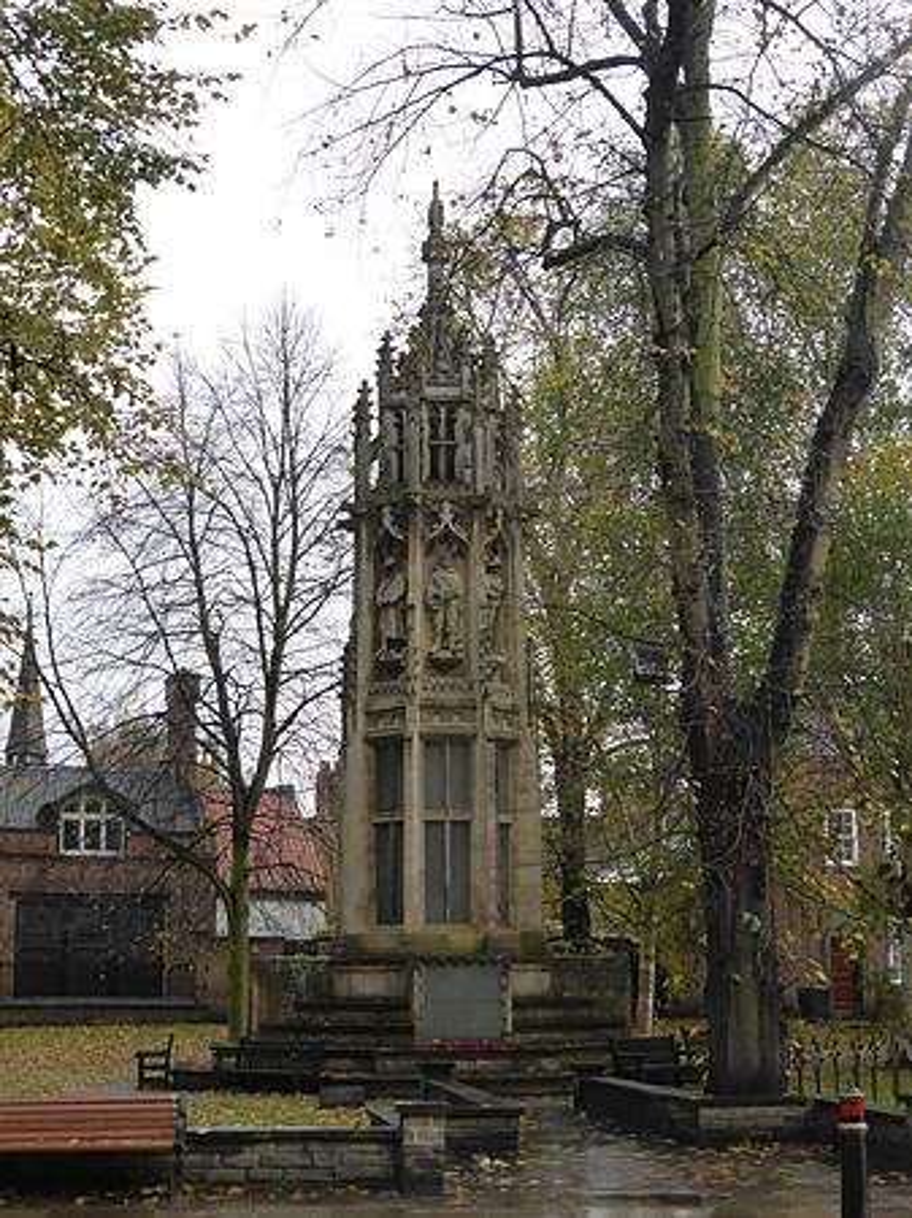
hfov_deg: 25.6
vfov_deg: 33.8
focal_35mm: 57
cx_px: 456
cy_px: 609
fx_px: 2004
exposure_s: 1/100
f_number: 4.6
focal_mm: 9.7
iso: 160
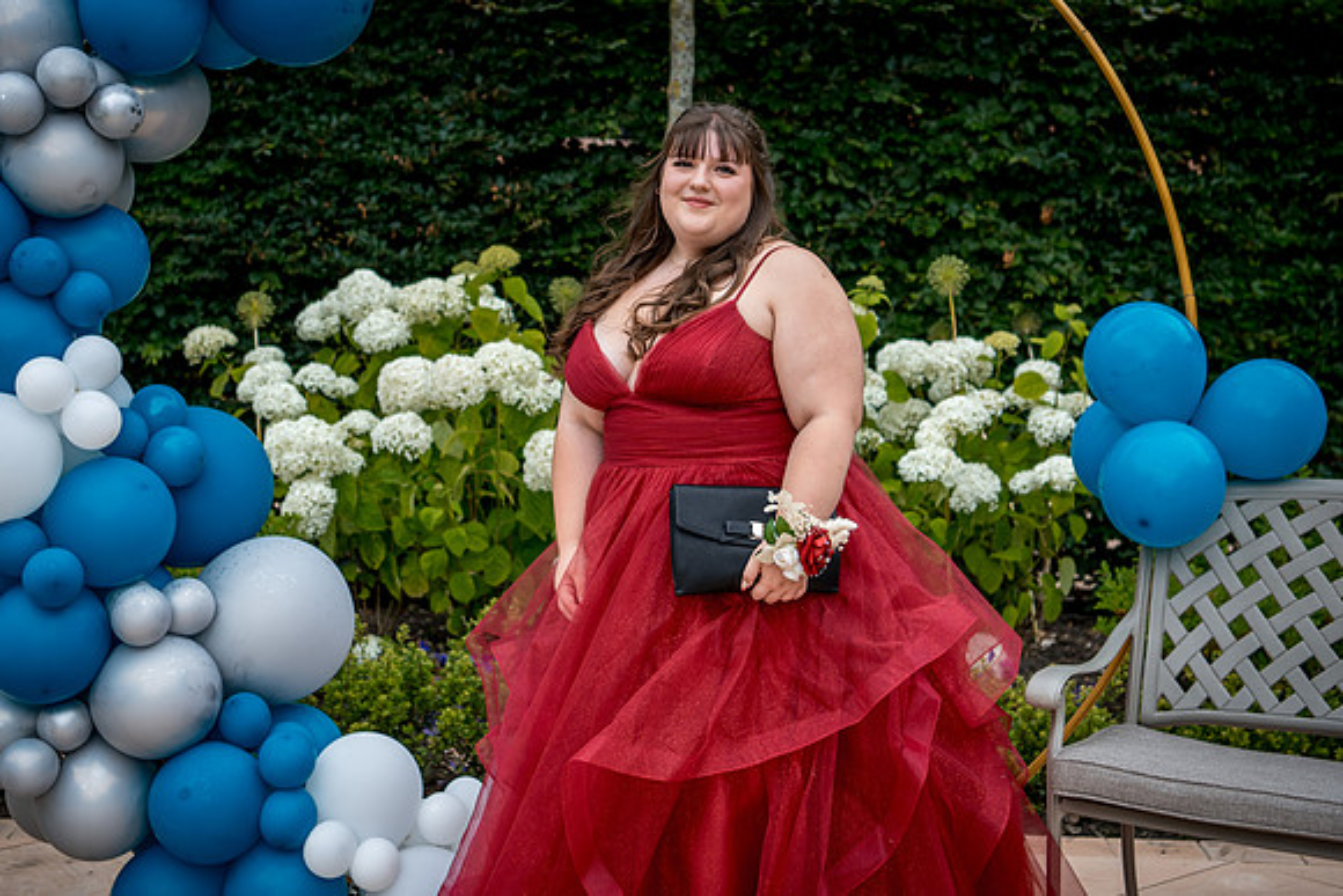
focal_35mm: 67
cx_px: 669
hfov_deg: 30.1
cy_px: 336
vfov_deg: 20.3
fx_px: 2497
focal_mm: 50
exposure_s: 1/250
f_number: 3.5
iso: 320
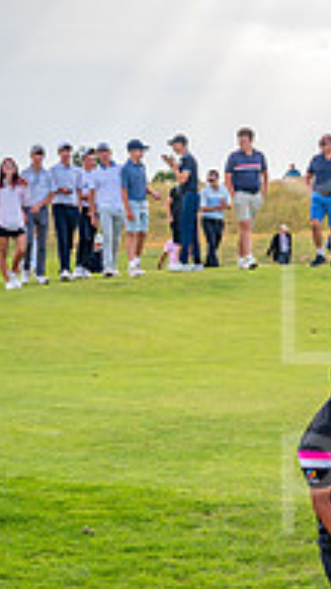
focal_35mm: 163
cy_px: 343
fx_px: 2546
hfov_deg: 7.2
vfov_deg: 13.2
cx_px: 674
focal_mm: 52
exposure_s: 1/1250
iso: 400
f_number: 4
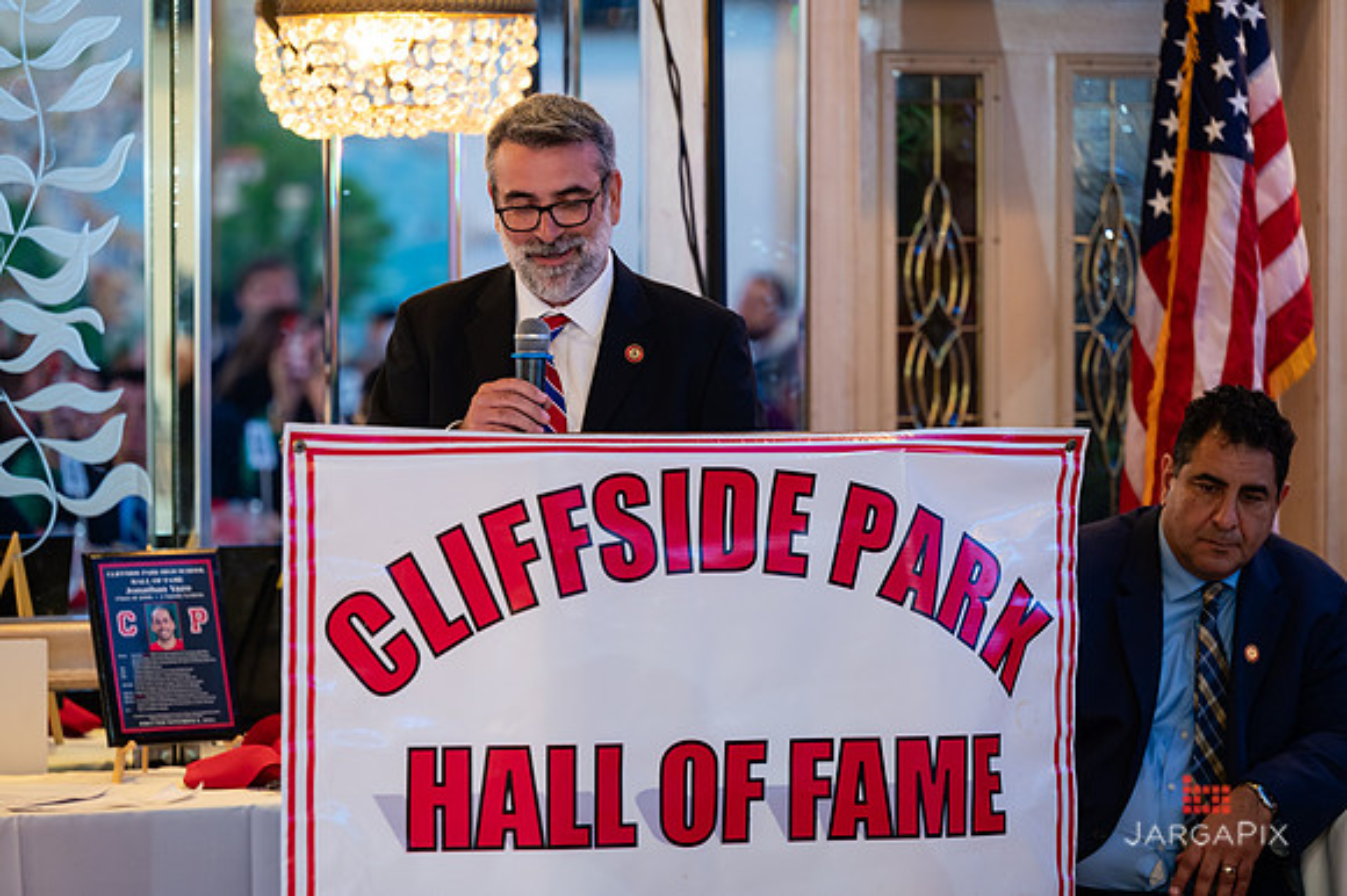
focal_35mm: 159
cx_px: 644
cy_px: 428
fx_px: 5945
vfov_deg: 8.6
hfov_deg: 12.9
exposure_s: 1/125
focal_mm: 150
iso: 1250
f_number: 3.2
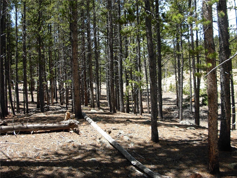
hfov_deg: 49.0
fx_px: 260
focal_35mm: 38
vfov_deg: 37.7
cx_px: 118
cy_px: 89
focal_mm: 6.3
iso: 79
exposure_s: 1/373
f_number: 2.9
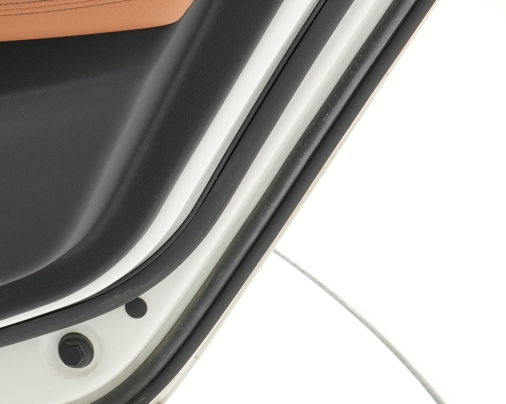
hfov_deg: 10.8
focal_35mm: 176
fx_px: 2633
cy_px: -90
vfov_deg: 8.7
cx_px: -42
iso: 400
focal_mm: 35.5
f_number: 8
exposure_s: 1/40
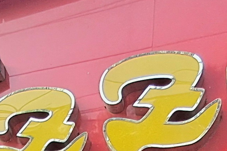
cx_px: 72
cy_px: 304
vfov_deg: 15.5
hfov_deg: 28.6
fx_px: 441
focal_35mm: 70
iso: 40
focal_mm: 1.64
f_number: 2.2
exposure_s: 1/189
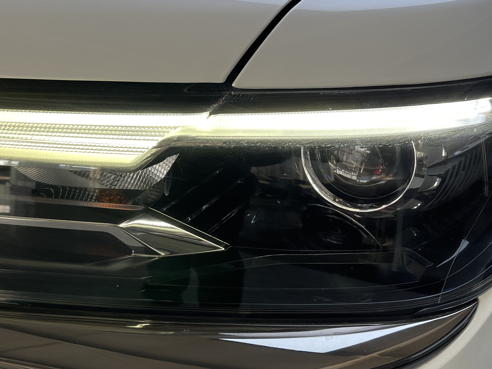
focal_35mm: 46
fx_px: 654
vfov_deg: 31.5
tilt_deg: -28.8
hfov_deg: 40.6
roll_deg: -6.9
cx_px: 154
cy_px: 203
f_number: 1.6
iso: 32
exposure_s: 1/237
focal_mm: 5.1
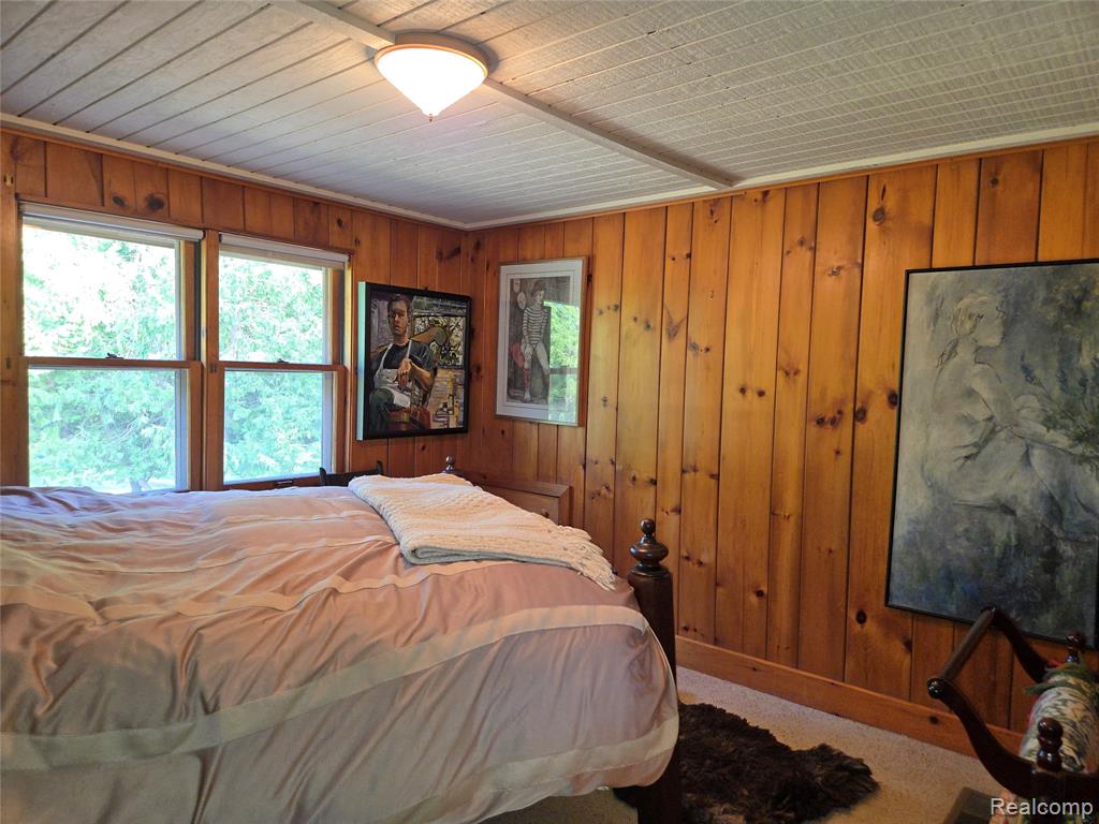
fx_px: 730
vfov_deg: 58.9
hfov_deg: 73.9
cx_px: 550
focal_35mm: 23
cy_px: 412
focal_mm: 5.4
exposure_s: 1/60
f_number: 1.8
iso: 125
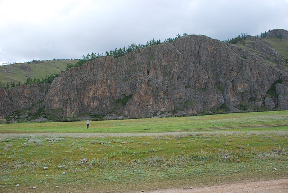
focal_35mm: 27
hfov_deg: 67.3
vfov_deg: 48.1
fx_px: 216
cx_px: 144
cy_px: 96
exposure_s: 1/400
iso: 400
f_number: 5.6
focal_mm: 18
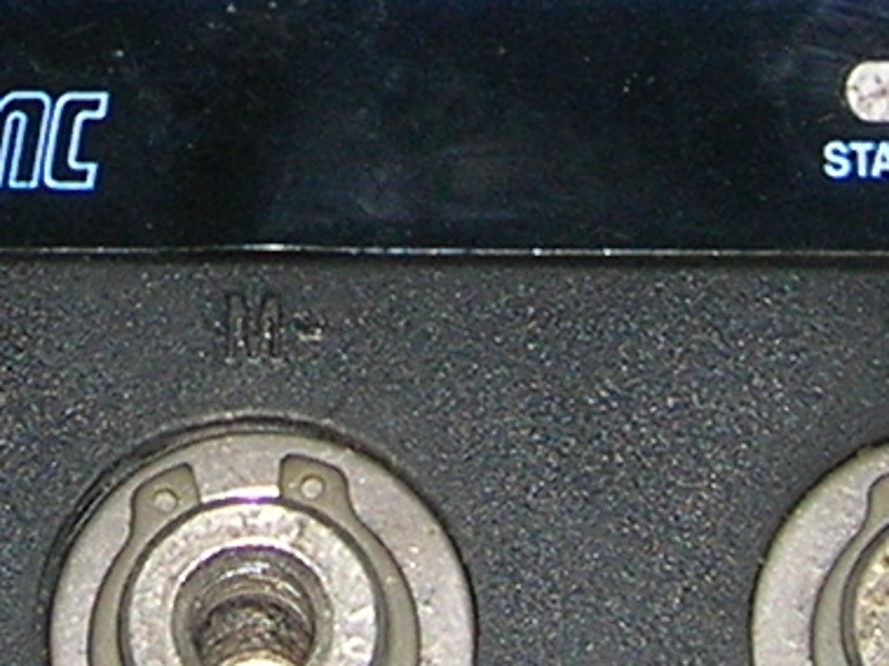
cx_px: 183
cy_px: -441
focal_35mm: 205
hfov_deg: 9.6
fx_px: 5263
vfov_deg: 7.1
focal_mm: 5.7
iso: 50
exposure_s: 1/60.1
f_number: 2.9
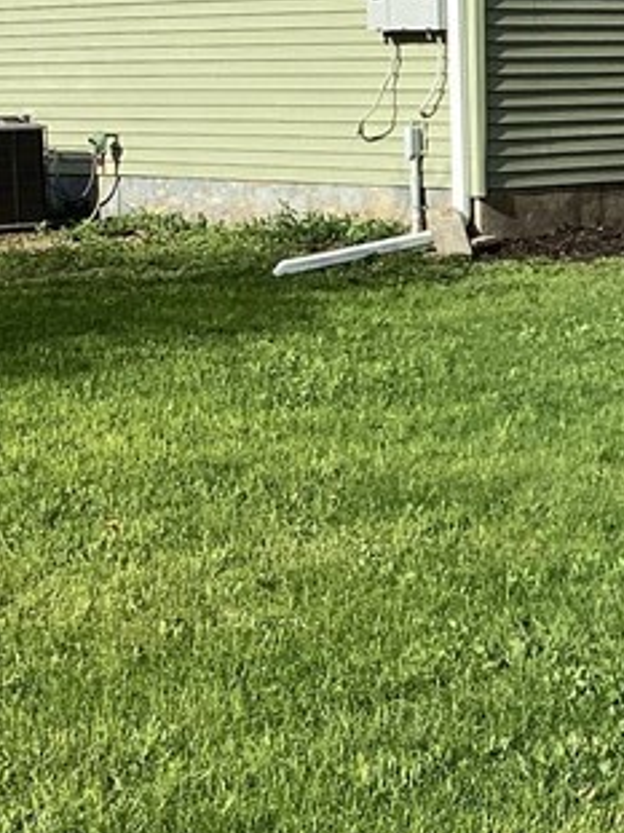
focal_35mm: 102
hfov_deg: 13.9
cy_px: 273
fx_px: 2453
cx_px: 809
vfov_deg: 19.2
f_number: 2.4
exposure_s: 1/1199
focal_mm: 3.3
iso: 25
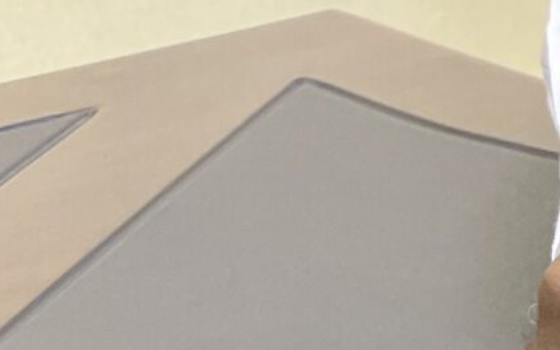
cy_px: -437
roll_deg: -3.6
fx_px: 2457
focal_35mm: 161
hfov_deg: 9.9
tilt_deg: -8.2
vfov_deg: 7.7
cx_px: 1667
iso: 100
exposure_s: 1/100
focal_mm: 5.1
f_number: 1.6
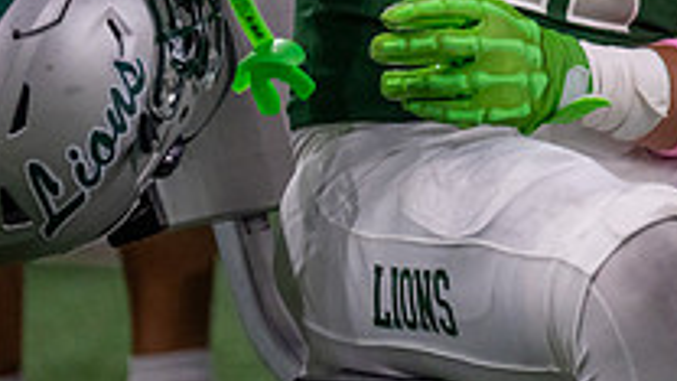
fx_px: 12530
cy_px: -299
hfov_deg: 3.1
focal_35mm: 698
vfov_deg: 1.7
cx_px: 694
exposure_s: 1/1000
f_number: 2.8
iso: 2000
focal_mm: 165
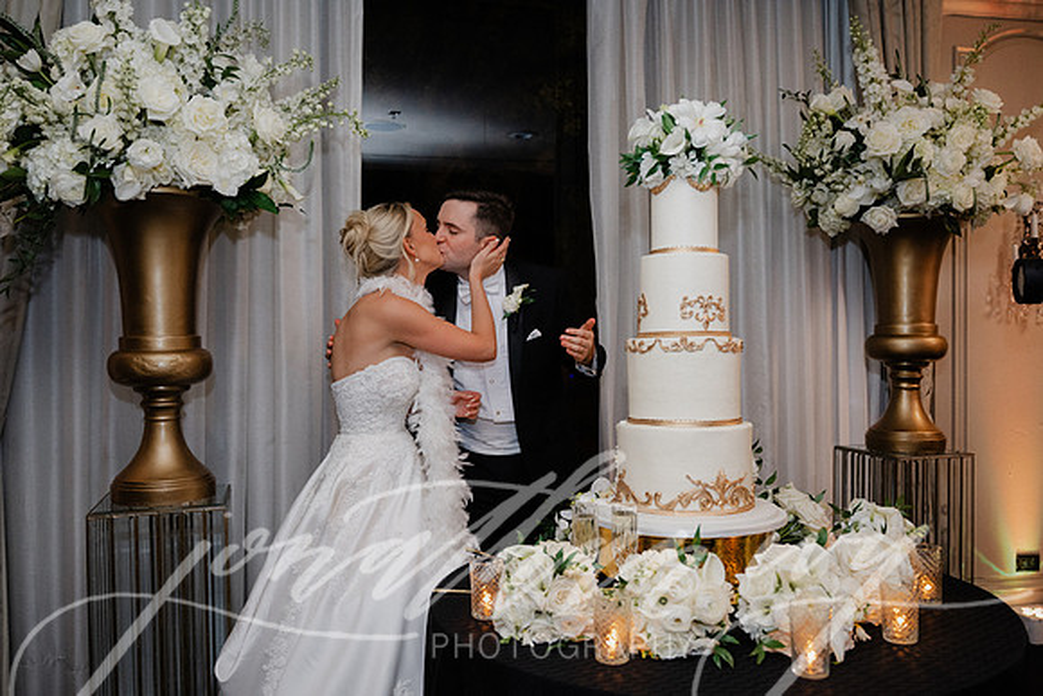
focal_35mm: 30
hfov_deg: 62.8
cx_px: 522
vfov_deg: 44.3
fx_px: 855
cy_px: 348
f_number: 2.8
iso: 2000
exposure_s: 1/160
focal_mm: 29.5
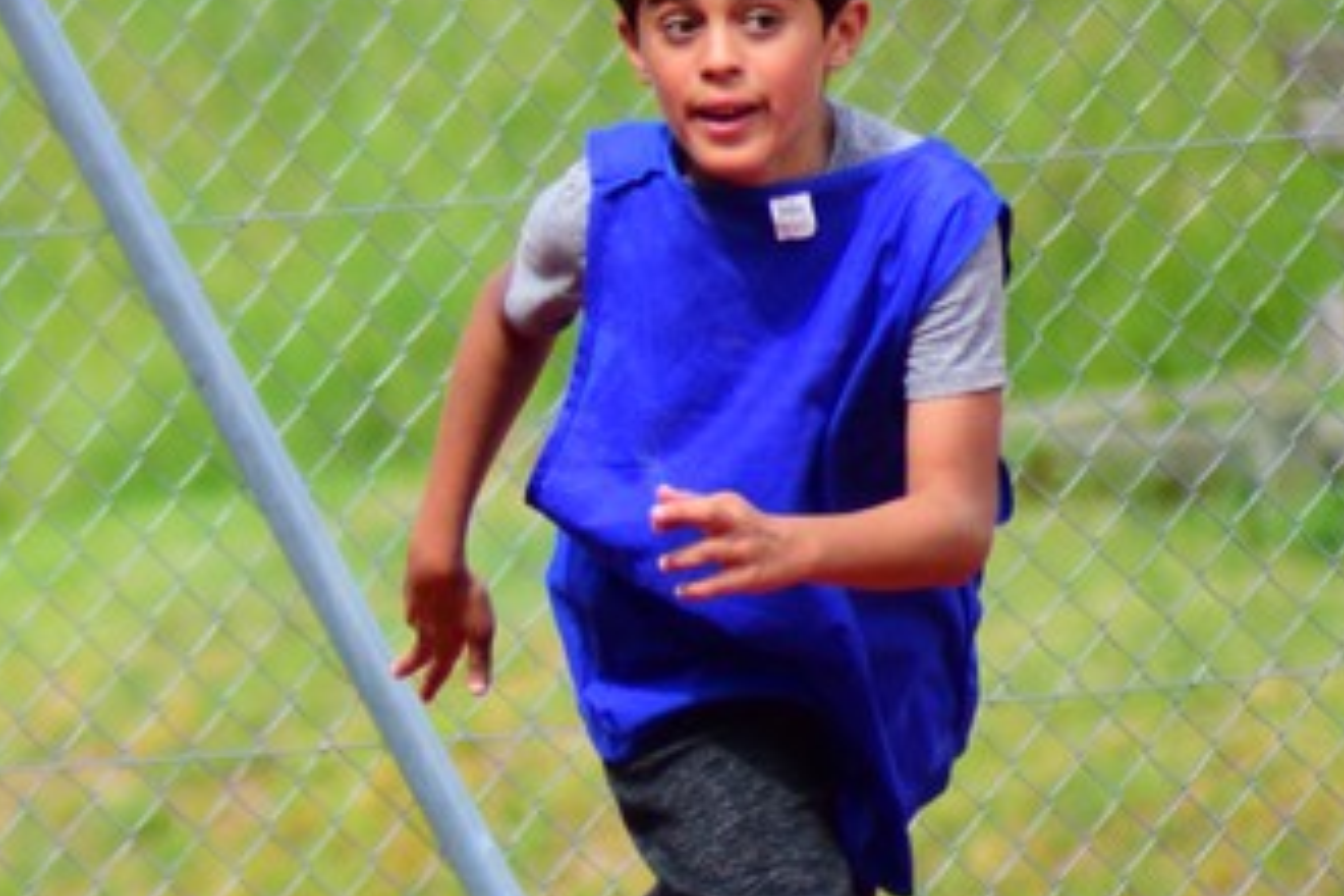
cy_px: 609
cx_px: -701
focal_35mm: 978
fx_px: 36509
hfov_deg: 2.1
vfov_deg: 1.4
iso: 500
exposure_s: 1/1250
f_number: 4.8
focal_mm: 210
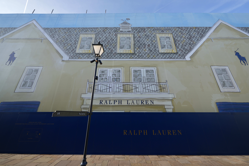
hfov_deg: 112.6
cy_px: 83
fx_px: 83
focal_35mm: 12
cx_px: 124
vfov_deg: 90.0
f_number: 3.5
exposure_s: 1/500
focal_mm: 12
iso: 100
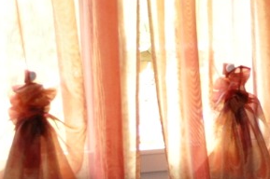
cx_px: 510
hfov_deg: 12.2
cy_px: 211
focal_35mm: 152
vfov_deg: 8.9
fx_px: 1139
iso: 800
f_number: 3.5
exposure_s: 1/100
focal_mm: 18
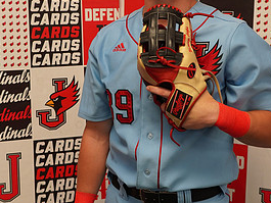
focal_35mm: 61
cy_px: 64
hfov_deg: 31.6
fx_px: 478
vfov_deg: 23.9
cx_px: 123
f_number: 4
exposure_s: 1/160
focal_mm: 29
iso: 800
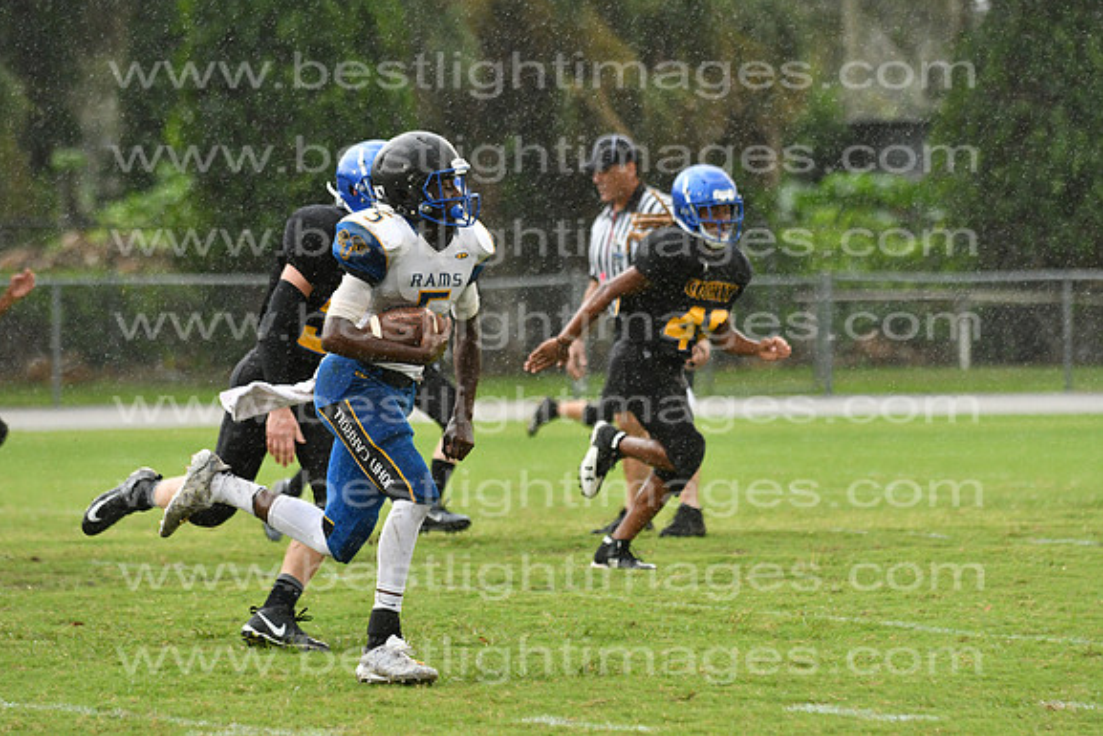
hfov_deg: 9.8
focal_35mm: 211
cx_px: 551
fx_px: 6466
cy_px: 368
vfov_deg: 6.5
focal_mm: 140
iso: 1000
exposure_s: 1/1000
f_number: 3.5
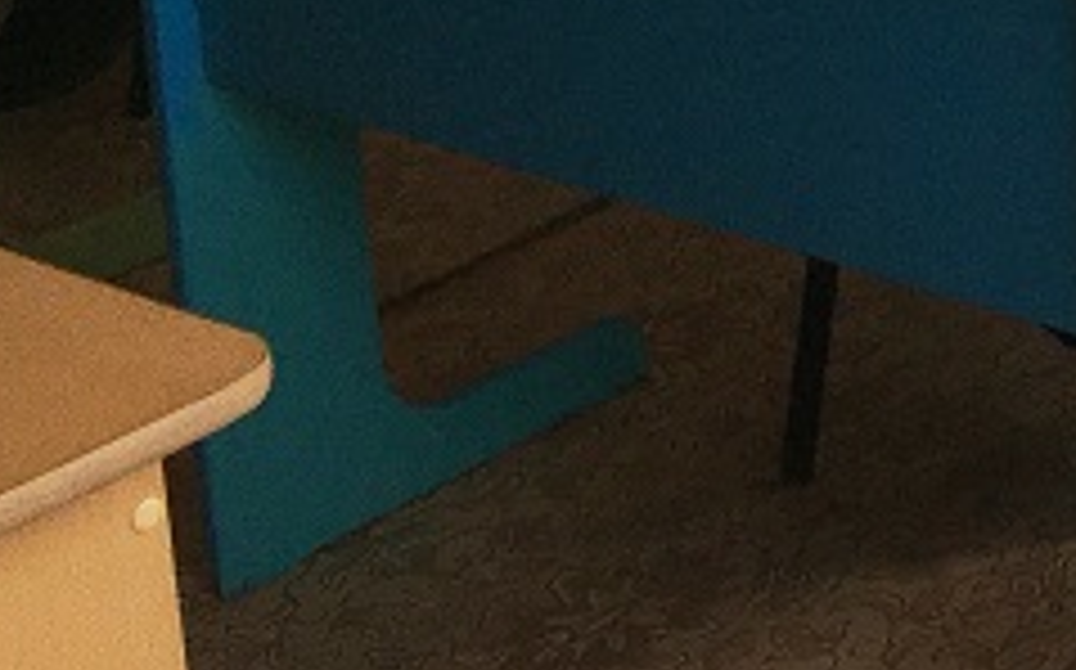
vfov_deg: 9.4
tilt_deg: -7.3
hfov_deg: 14.5
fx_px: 3692
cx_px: 1940
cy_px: -897
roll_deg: +2.4
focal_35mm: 126
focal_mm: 4.15
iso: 25
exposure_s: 1/545
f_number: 2.2
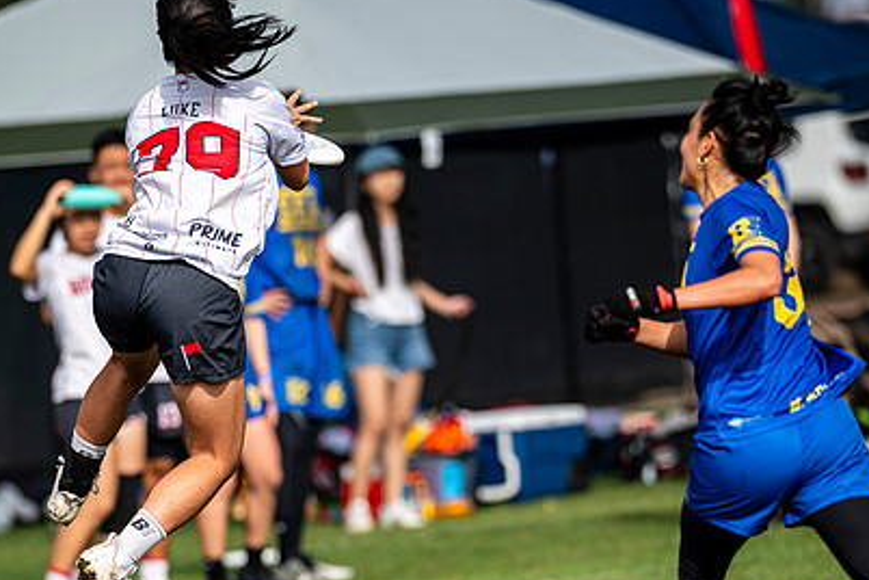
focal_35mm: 437
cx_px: 387
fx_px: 10548
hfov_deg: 4.7
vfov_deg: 3.1
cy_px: 473
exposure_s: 1/2500
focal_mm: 260
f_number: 3.2
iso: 125
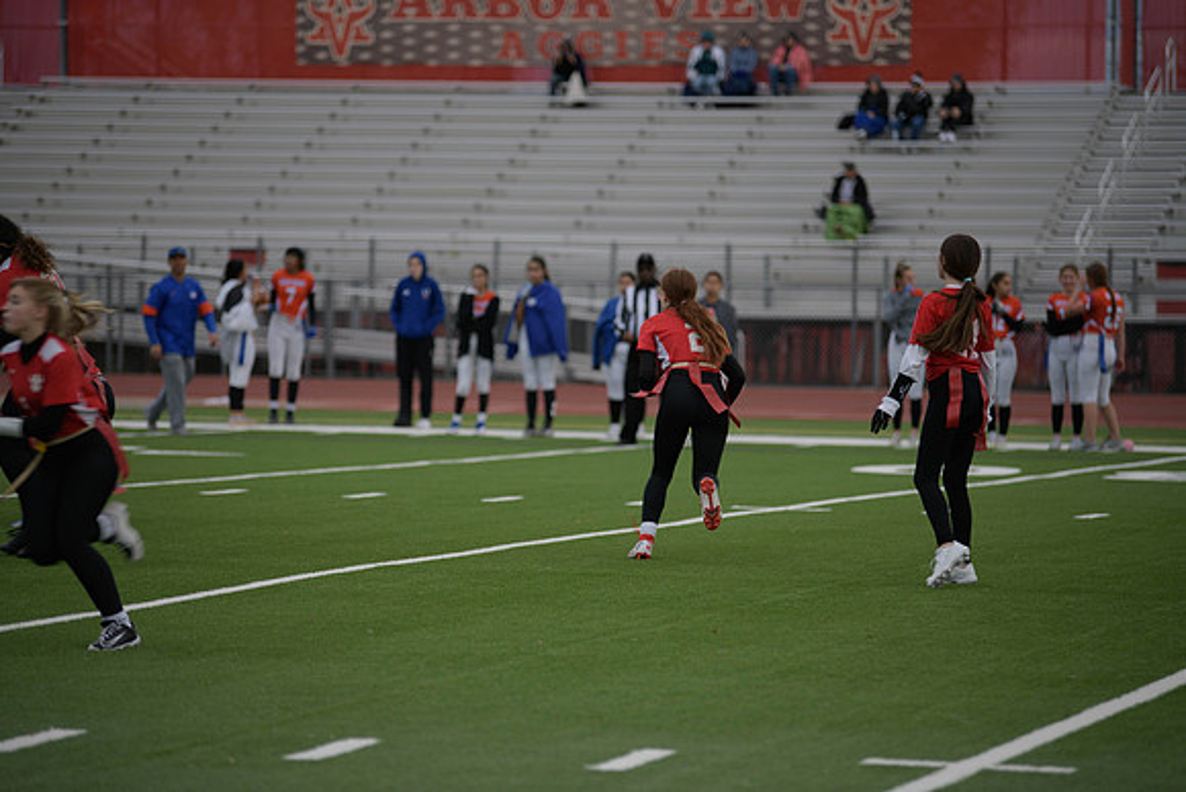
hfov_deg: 12.4
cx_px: 593
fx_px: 5437
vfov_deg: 8.3
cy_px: 396
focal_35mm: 165
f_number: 2.8
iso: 180
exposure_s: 1/200
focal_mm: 165
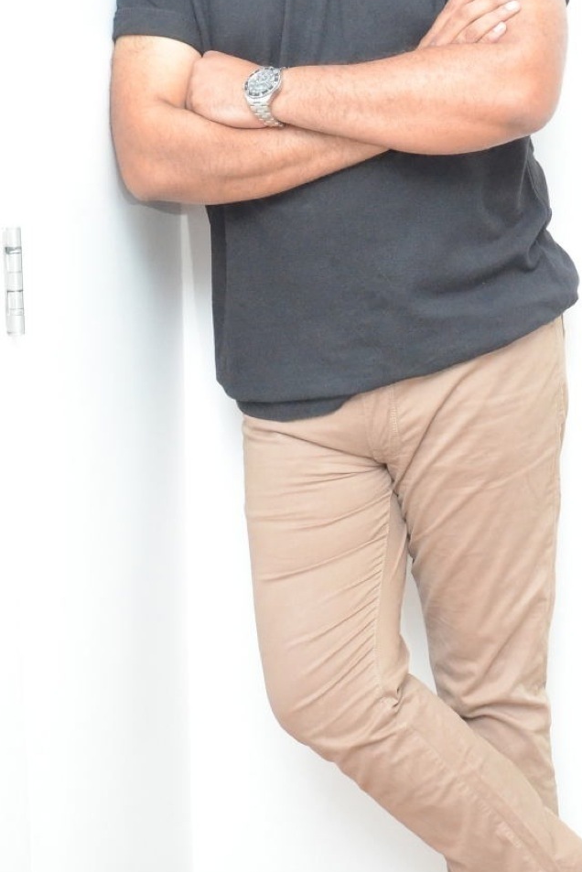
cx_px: 416
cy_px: 382
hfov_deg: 18.4
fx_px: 1793
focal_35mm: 74
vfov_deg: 27.3
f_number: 8
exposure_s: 1/125
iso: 5000
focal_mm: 26
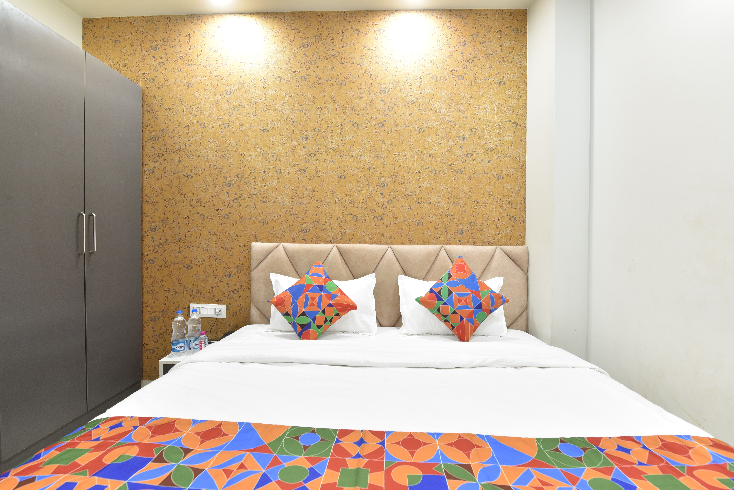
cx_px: 367
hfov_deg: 100.4
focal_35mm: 15
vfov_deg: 77.4
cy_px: 245
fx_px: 306
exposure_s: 1/10
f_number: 7.1
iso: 1250
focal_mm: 15
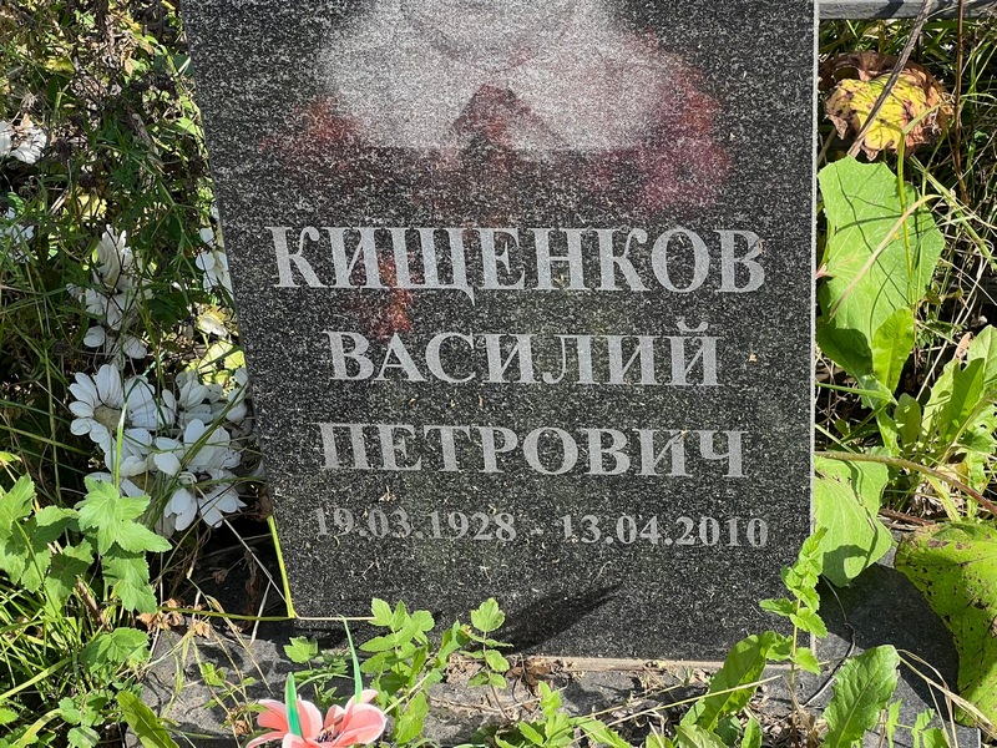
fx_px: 2218
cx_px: 498
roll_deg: +3.3
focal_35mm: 77
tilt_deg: -39.5
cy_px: 374
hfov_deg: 25.3
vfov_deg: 19.1
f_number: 2.8
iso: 32
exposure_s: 1/192
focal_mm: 9
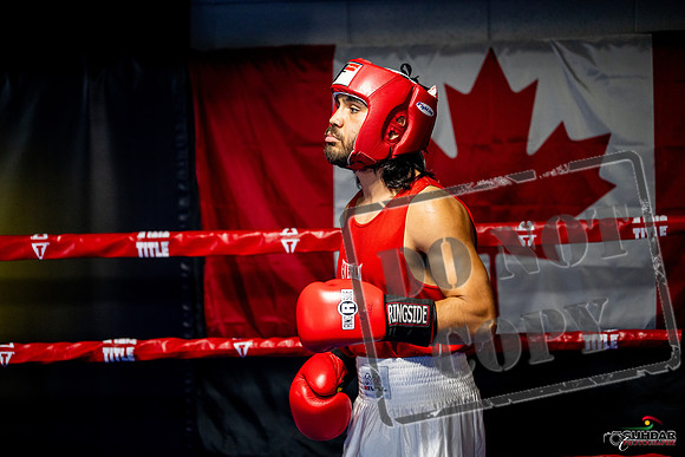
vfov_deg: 13.7
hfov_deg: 20.4
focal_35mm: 100
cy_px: 228
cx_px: 342
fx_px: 1903
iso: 5000
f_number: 2
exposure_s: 1/1000
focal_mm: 100
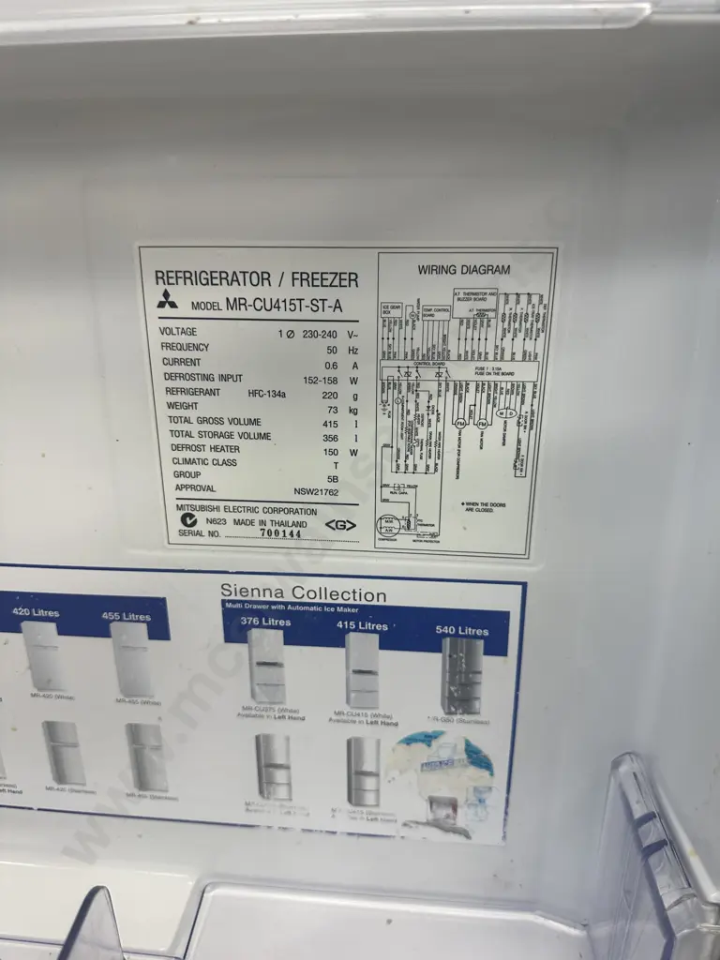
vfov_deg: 71.6
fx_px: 666
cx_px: 360
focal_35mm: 24
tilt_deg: -19.2
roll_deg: +0.6
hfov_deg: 56.8
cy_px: 480
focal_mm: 6.86
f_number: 1.78
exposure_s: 1/100
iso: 100
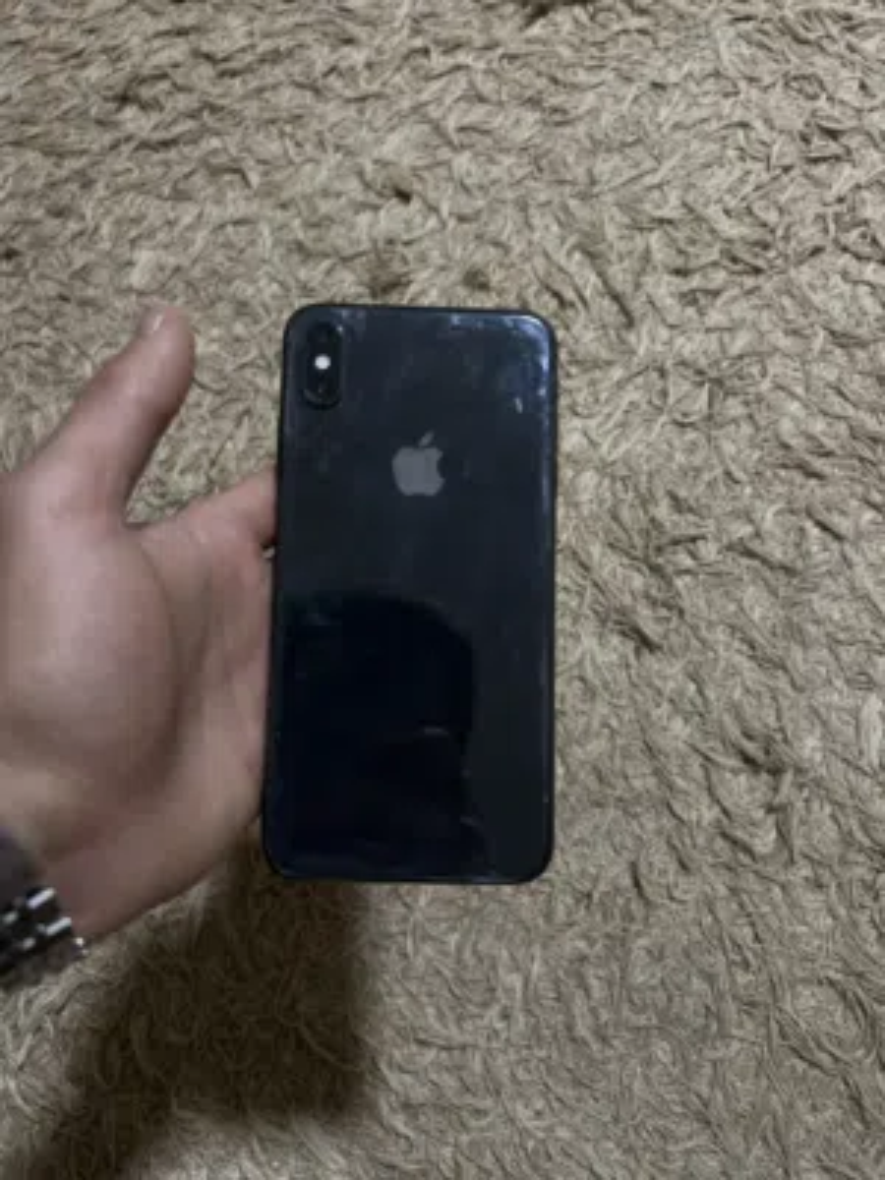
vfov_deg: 67.3
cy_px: 590
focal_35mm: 26
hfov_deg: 53.1
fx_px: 886
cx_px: 442
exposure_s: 1/30
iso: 800
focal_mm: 5.7
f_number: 1.5
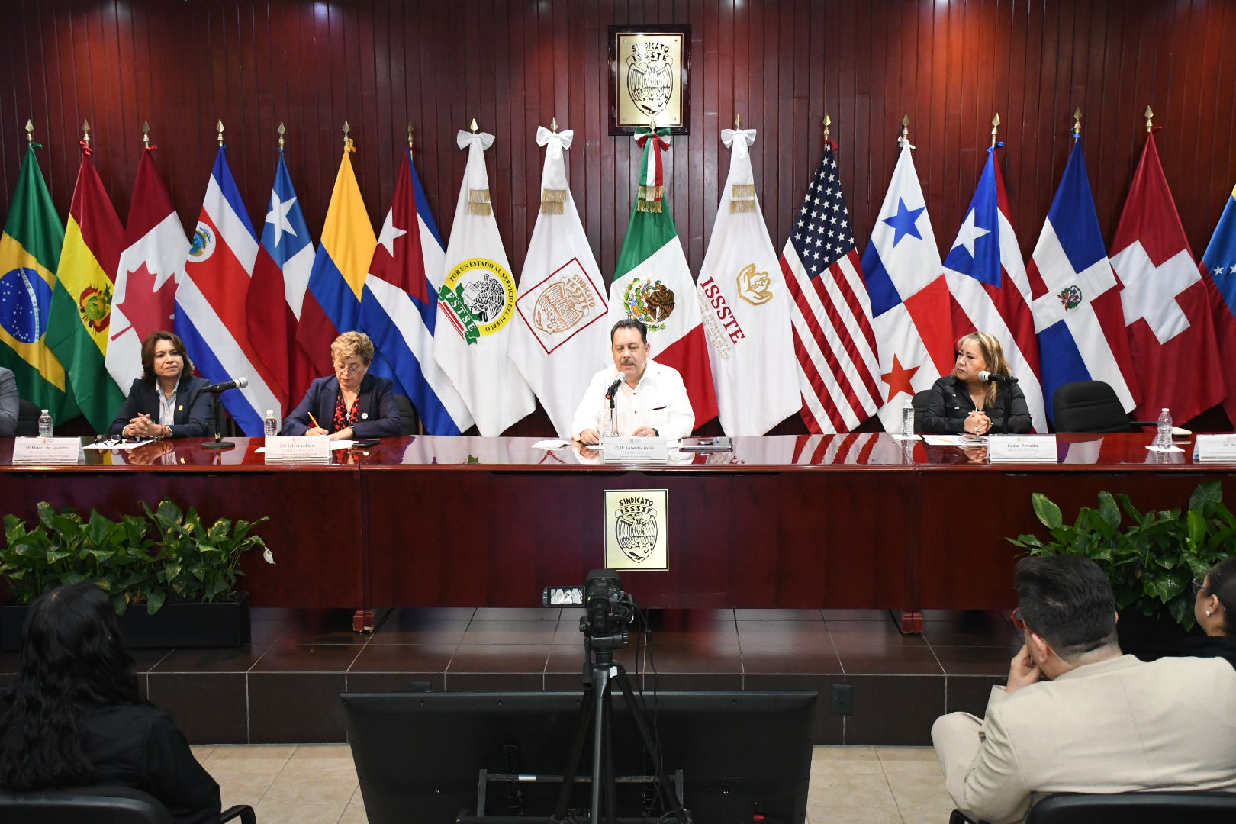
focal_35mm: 45
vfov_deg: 29.9
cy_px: 412
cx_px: 618
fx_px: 1545
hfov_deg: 43.6
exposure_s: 1/100
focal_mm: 30
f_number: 6.3
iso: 4000
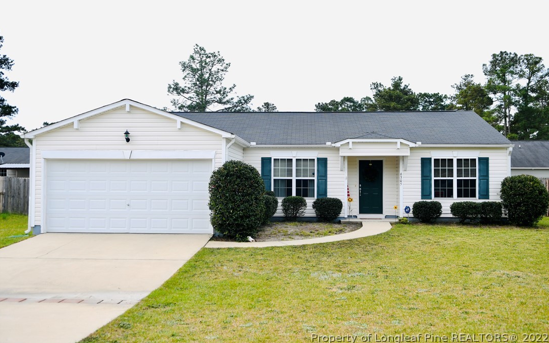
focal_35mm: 40
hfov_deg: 49.3
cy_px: 161
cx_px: 275
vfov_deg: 32.0
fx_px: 598
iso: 63
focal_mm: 26
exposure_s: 1/400
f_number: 5.6
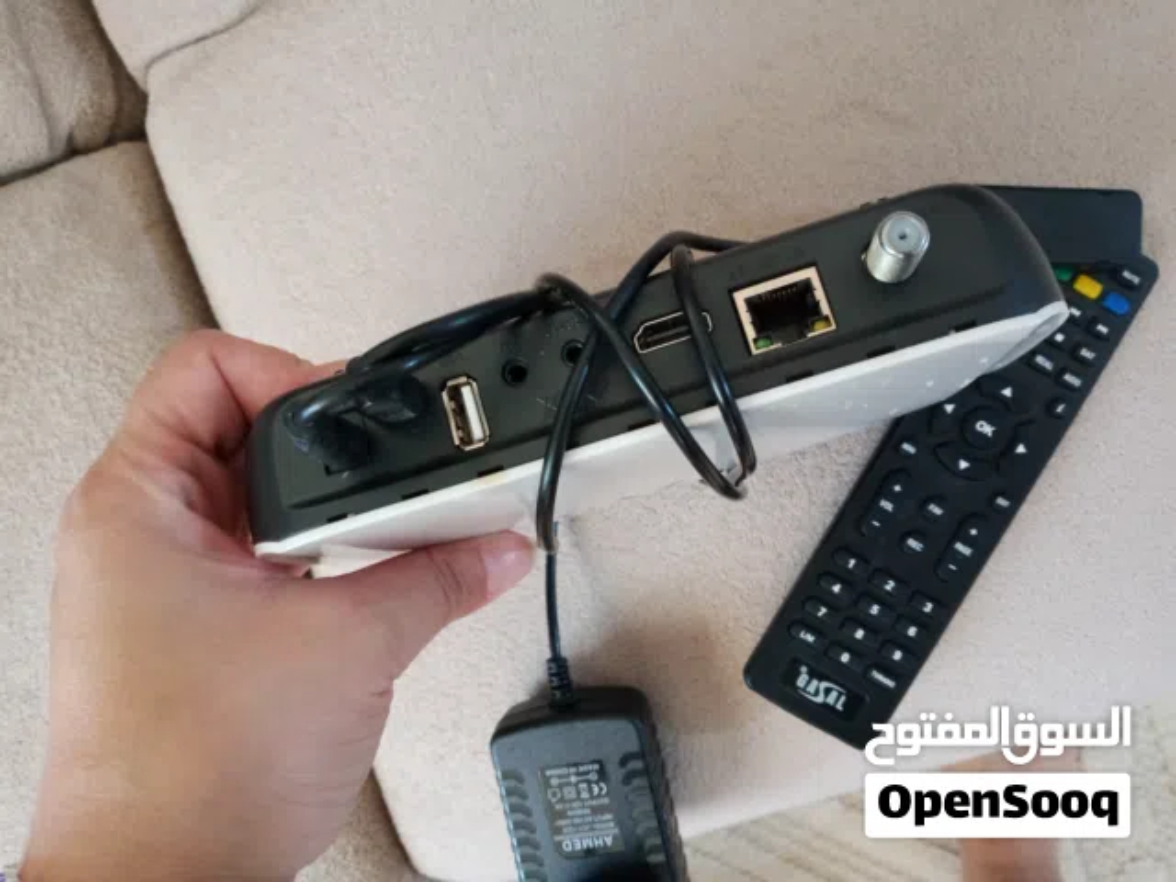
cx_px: 588
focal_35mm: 26
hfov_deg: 67.3
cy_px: 441
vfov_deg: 53.1
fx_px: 883
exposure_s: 1/25
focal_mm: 3.61
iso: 793
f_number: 1.8
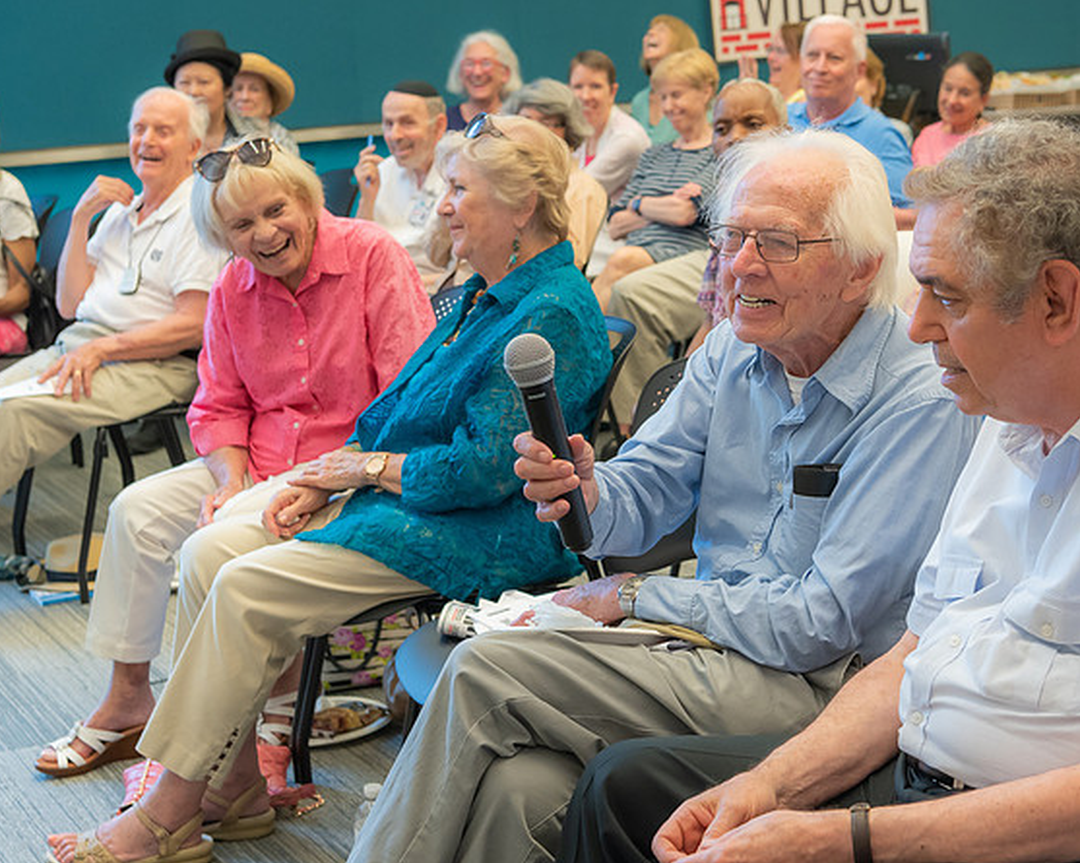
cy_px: 416
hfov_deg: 27.8
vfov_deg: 22.5
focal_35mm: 68
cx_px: 688
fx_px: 2172
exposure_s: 1/60
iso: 640
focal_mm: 50
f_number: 5.6
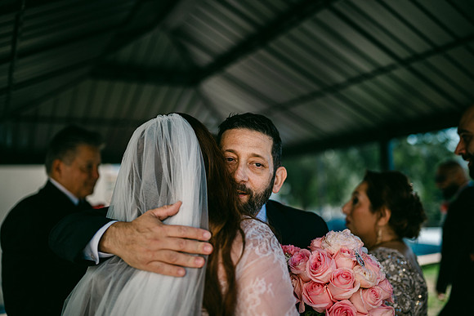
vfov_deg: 37.9
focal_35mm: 35
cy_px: 158
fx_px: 461
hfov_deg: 54.4
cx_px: 237
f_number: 1.2
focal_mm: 35
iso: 64
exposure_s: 1/5000
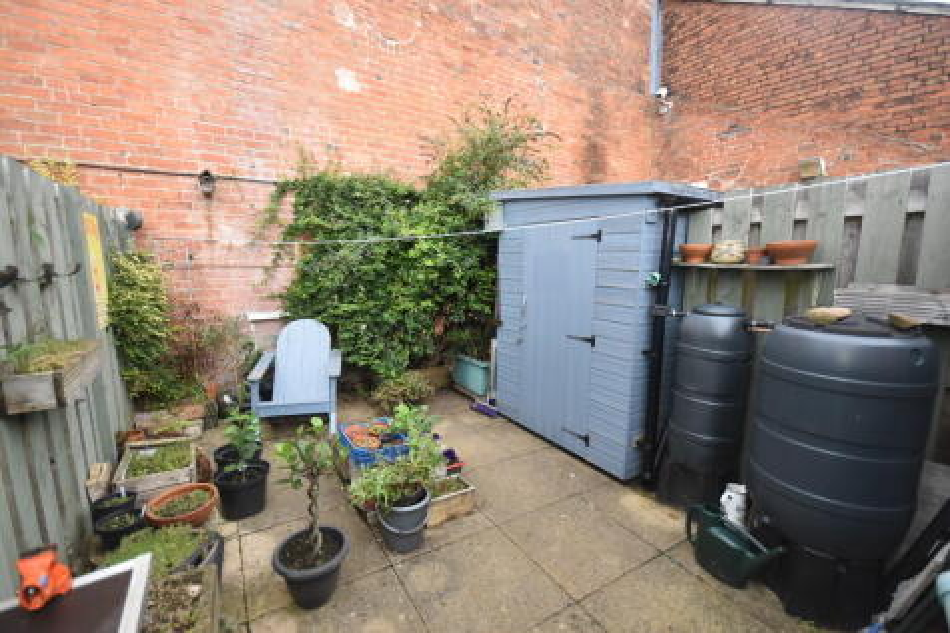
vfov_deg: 77.3
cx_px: 475
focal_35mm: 15
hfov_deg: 100.4
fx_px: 396
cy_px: 316
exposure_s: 1/160
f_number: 4.5
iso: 800
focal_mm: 10
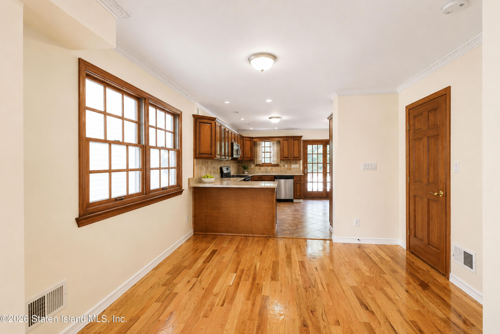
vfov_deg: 77.3
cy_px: 167
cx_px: 250
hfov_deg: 100.4
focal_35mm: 15
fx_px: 208
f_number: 7.1
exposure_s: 1/60
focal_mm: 10
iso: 1250
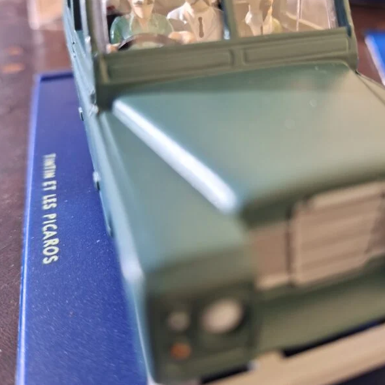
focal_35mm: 30
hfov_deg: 54.0
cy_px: 152
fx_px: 377
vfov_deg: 53.6
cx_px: 194
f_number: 1.8
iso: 25
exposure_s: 1/263
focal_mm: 4.69
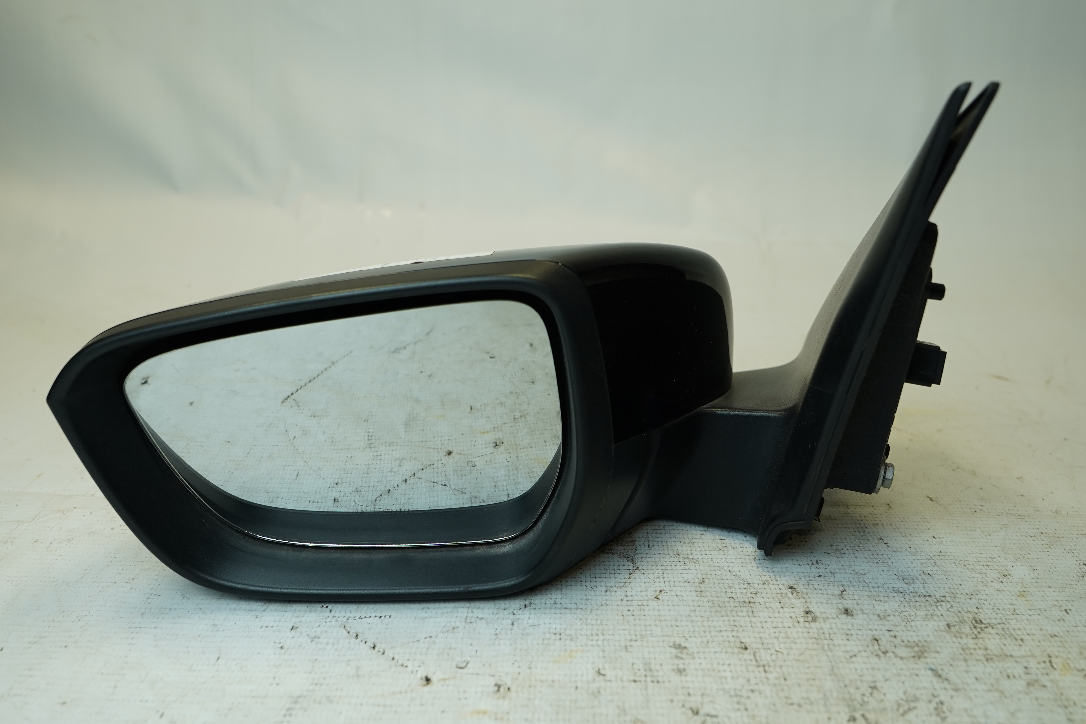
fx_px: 905
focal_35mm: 30
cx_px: 543
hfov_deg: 61.9
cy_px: 362
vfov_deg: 43.6
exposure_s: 1/160
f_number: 4
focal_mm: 20
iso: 250
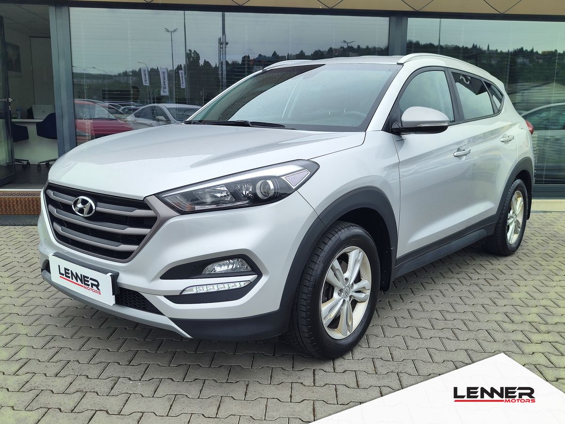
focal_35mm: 23
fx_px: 375
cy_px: 212
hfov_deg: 73.9
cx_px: 282
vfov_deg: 58.9
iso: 50
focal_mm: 7.01
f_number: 1.69
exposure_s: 1/344
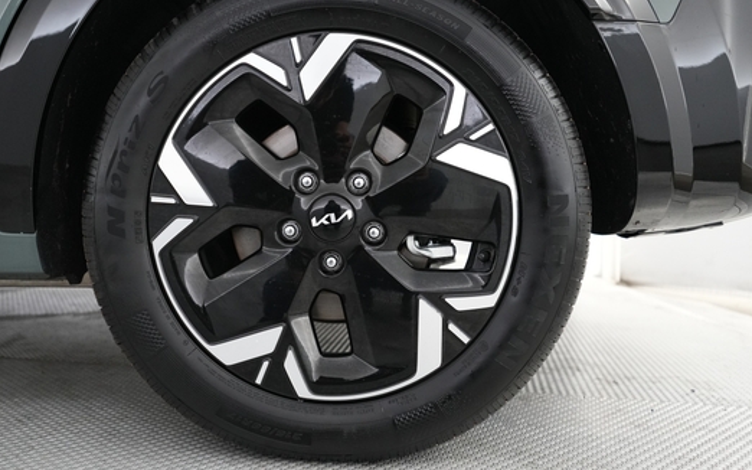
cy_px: 229
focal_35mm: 35
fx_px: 717
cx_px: 328
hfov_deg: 55.2
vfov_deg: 36.3
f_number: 2.8
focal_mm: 28
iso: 4000
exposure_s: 1/160
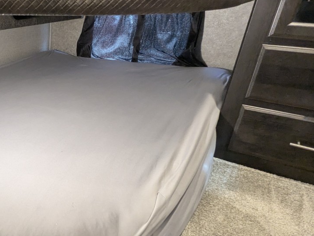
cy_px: 130
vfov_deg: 45.5
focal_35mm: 31
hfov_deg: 52.0
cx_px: 37
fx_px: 282
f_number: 2.2
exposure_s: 1/22.9
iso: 415
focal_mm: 2.35
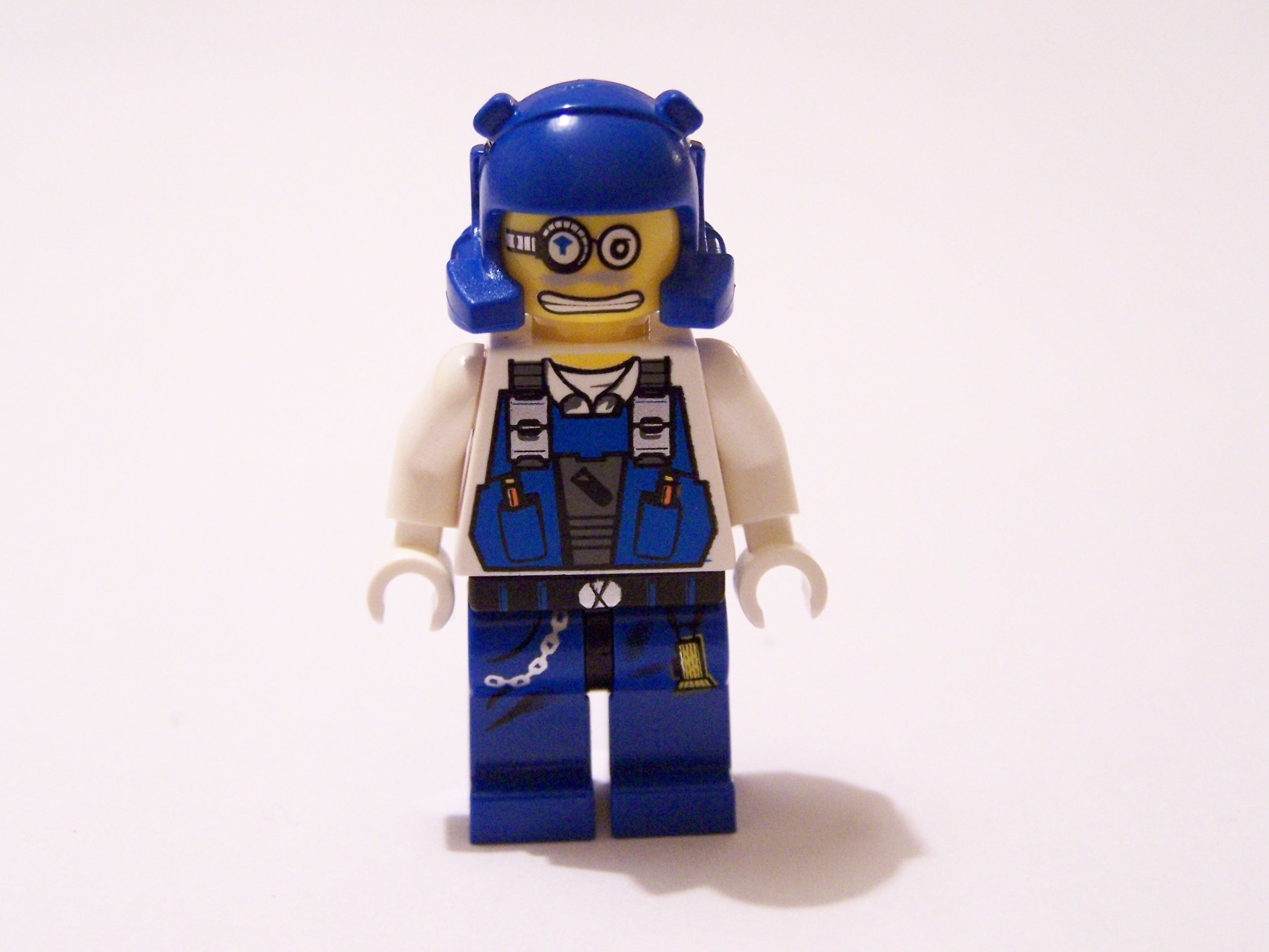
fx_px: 2346
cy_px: 476
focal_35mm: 64
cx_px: 634
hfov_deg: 30.3
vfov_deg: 22.9
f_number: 3.2
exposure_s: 1/10
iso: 400
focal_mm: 10.7
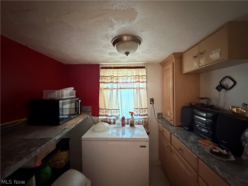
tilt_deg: -3.7
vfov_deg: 85.7
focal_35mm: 14
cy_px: 93
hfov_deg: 102.1
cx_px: 124
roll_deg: +2.6
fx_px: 100
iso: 1250
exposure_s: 1/48
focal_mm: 2.22
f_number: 2.2
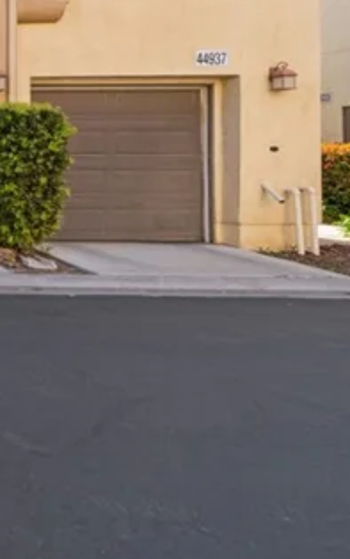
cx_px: -334
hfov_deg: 19.8
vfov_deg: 49.6
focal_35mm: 38
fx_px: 580
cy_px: 144
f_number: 8
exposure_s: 1/160
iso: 800
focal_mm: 14
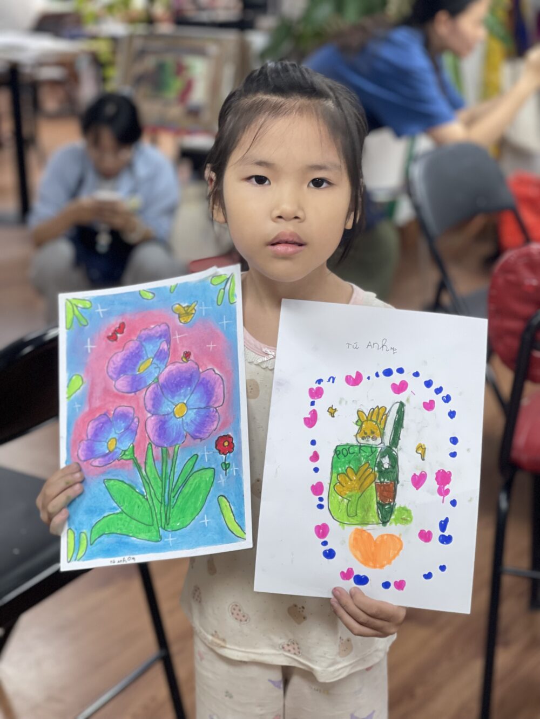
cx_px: 270
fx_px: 1331
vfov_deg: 30.3
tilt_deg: -18.3
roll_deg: +0.3
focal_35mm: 64
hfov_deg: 22.9
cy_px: 360
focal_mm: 7.5
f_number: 2.2
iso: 160
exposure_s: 1/100
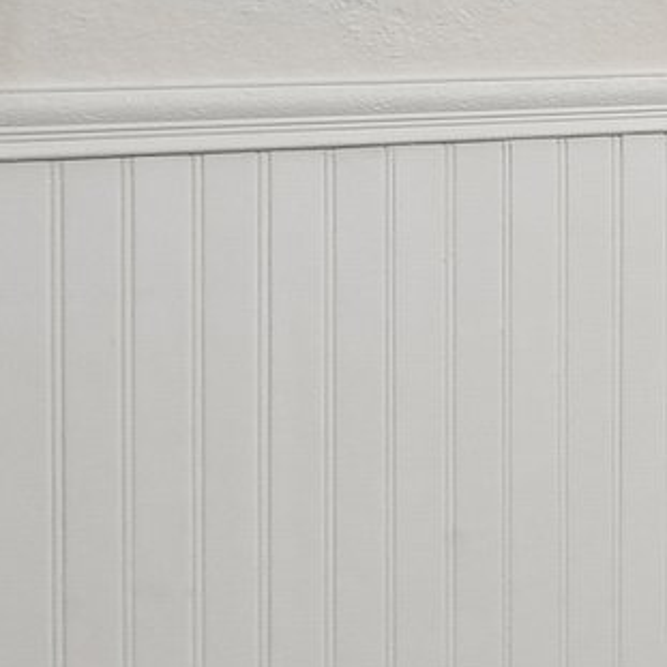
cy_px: -55
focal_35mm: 84
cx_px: 1870
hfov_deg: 12.3
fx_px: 1831
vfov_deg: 19.8
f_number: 8
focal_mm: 10
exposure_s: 1/60
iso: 400
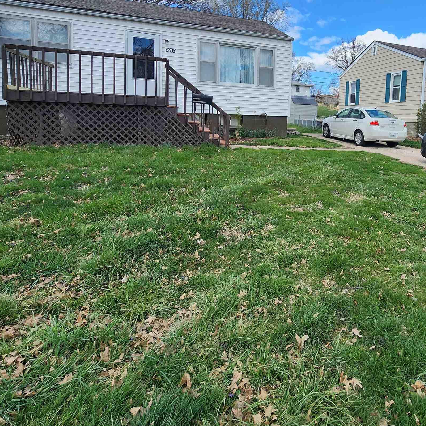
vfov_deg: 68.3
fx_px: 306
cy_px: 153
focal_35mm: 22
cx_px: 308
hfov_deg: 66.3
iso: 50
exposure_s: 1/900
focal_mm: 2.2
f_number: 2.2
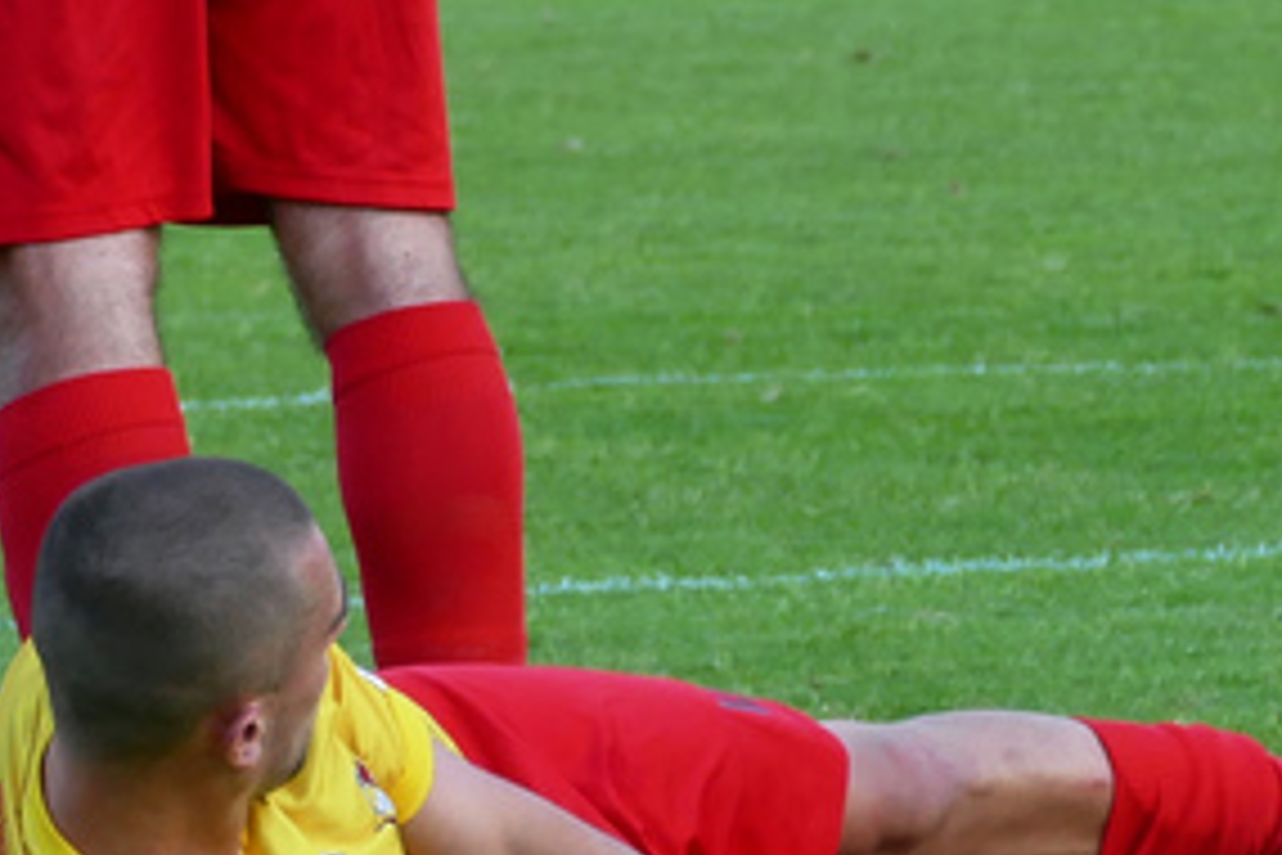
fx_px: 25887
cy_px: -304
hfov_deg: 2.8
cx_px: 18
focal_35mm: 727
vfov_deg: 1.9
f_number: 4
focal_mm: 65.81
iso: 320
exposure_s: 1/250
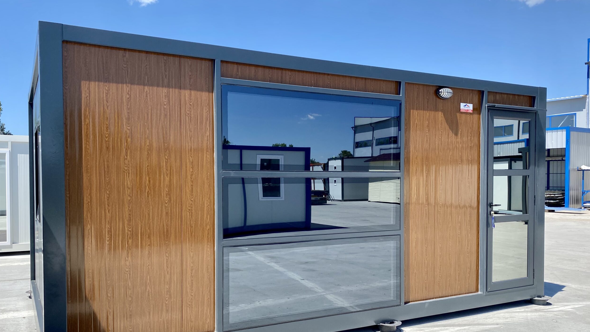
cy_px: 200
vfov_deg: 40.0
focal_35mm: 29
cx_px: 292
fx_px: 454
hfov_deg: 66.1
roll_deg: -0.4
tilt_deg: -2.1
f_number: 1.8
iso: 32
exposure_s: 1/2183
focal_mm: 4.25
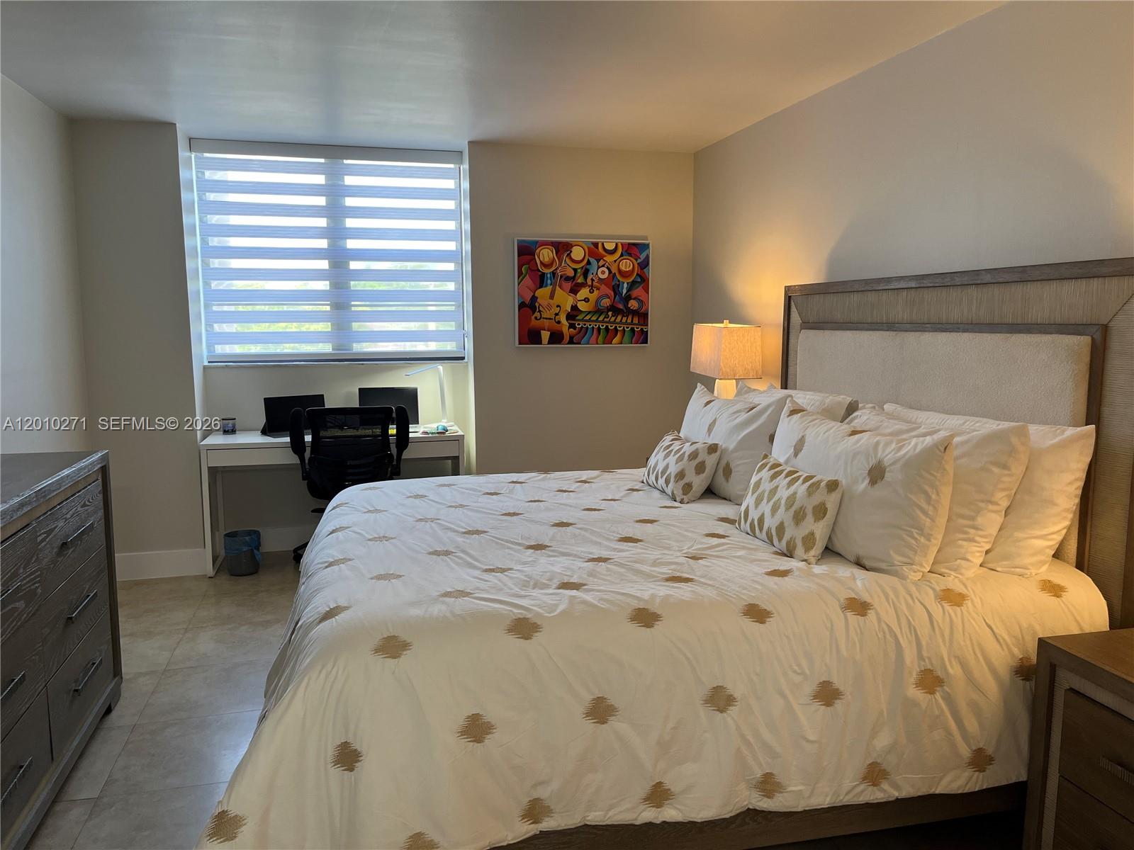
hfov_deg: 67.3
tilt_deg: -7.5
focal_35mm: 26
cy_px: 425
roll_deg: +0.2
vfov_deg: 53.1
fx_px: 852
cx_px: 567
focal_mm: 5.1
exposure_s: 1/60
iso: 80
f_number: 1.6
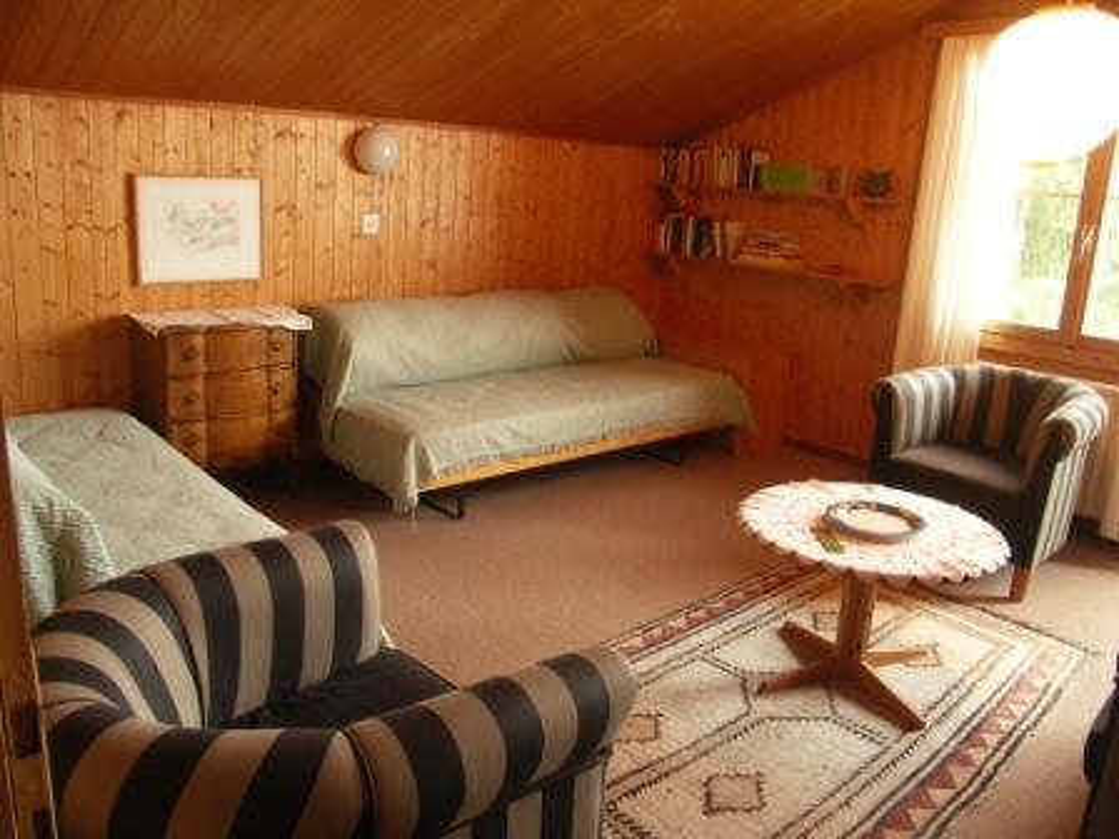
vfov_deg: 49.7
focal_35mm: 28
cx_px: 560
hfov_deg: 63.4
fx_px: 905
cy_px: 420
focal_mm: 7.2
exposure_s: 1/10
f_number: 2.8
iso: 160
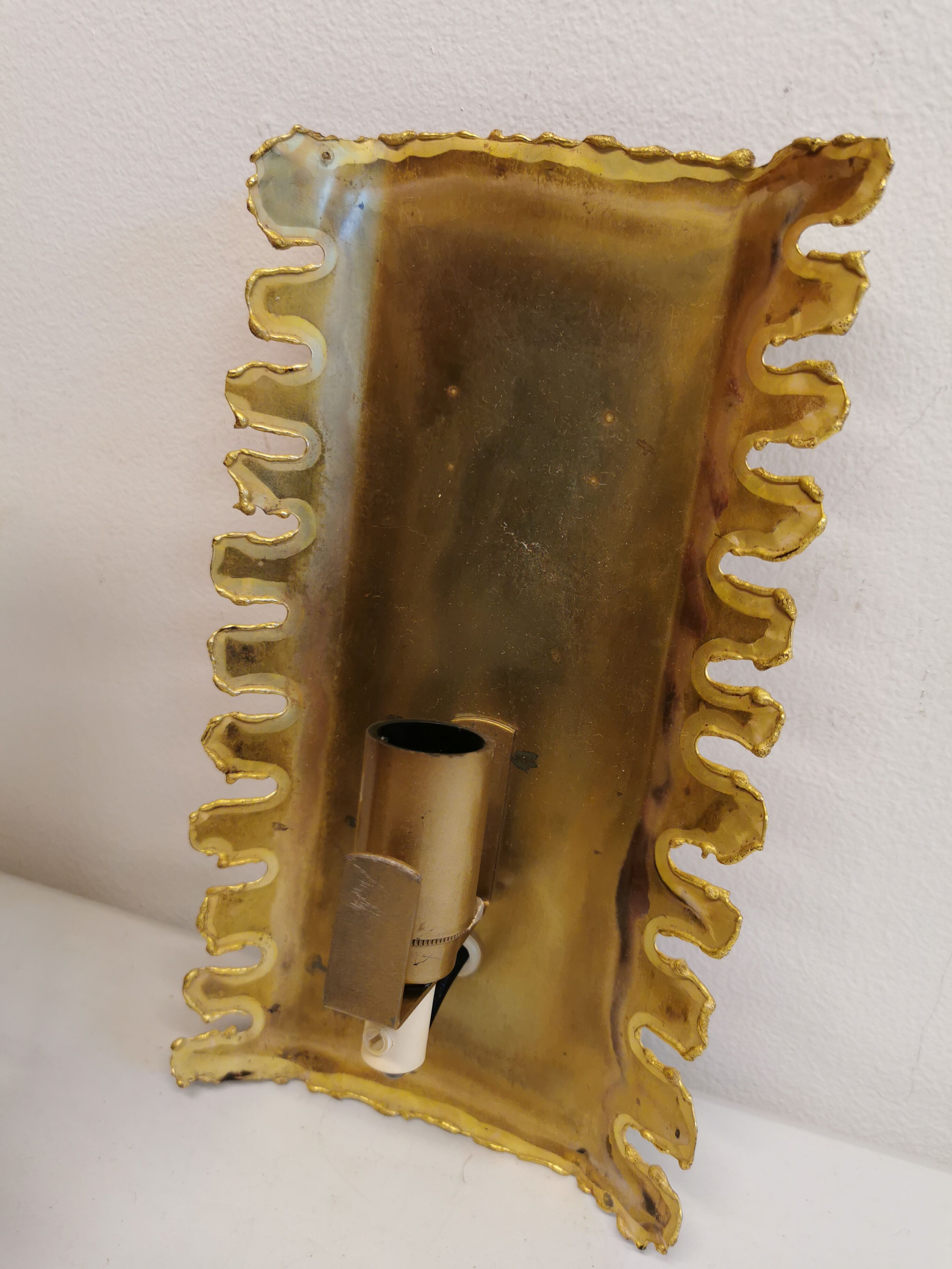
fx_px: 990
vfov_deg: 65.3
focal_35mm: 27
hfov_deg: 51.4
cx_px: 476
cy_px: 634
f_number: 1.6
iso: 100
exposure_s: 1/100
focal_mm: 5.56
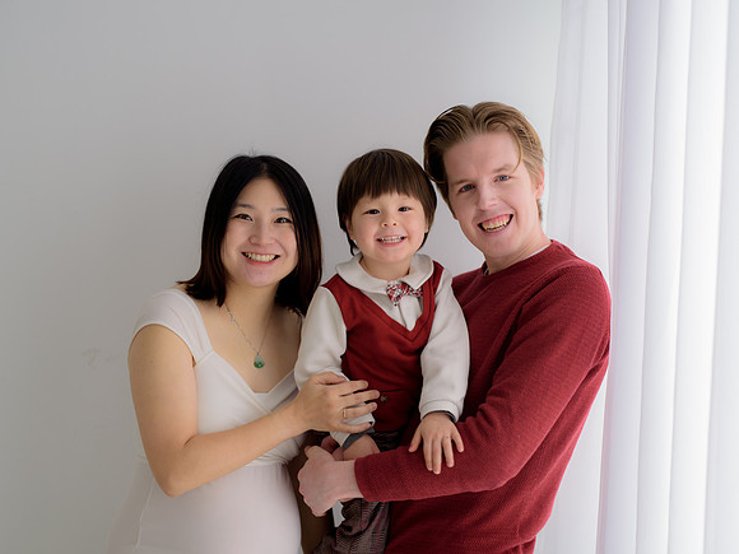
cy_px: 277
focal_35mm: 54
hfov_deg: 35.5
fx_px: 1154
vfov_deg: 27.0
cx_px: 379
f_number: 2.8
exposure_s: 1/160
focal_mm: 50
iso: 125
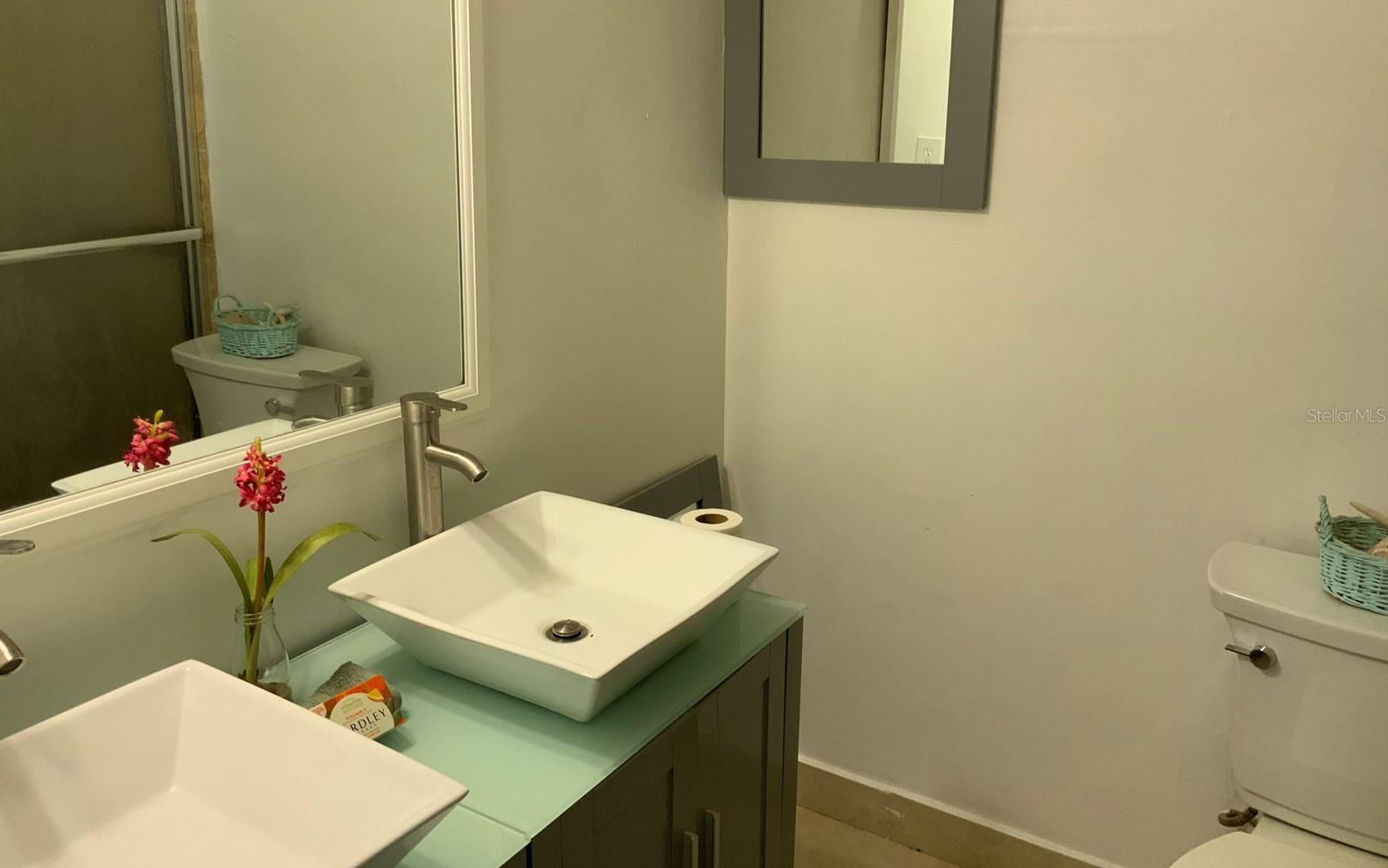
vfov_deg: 40.6
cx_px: 690
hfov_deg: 61.2
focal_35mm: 31
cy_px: 415
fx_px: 1173
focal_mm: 3
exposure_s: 1/49
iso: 64
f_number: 1.8
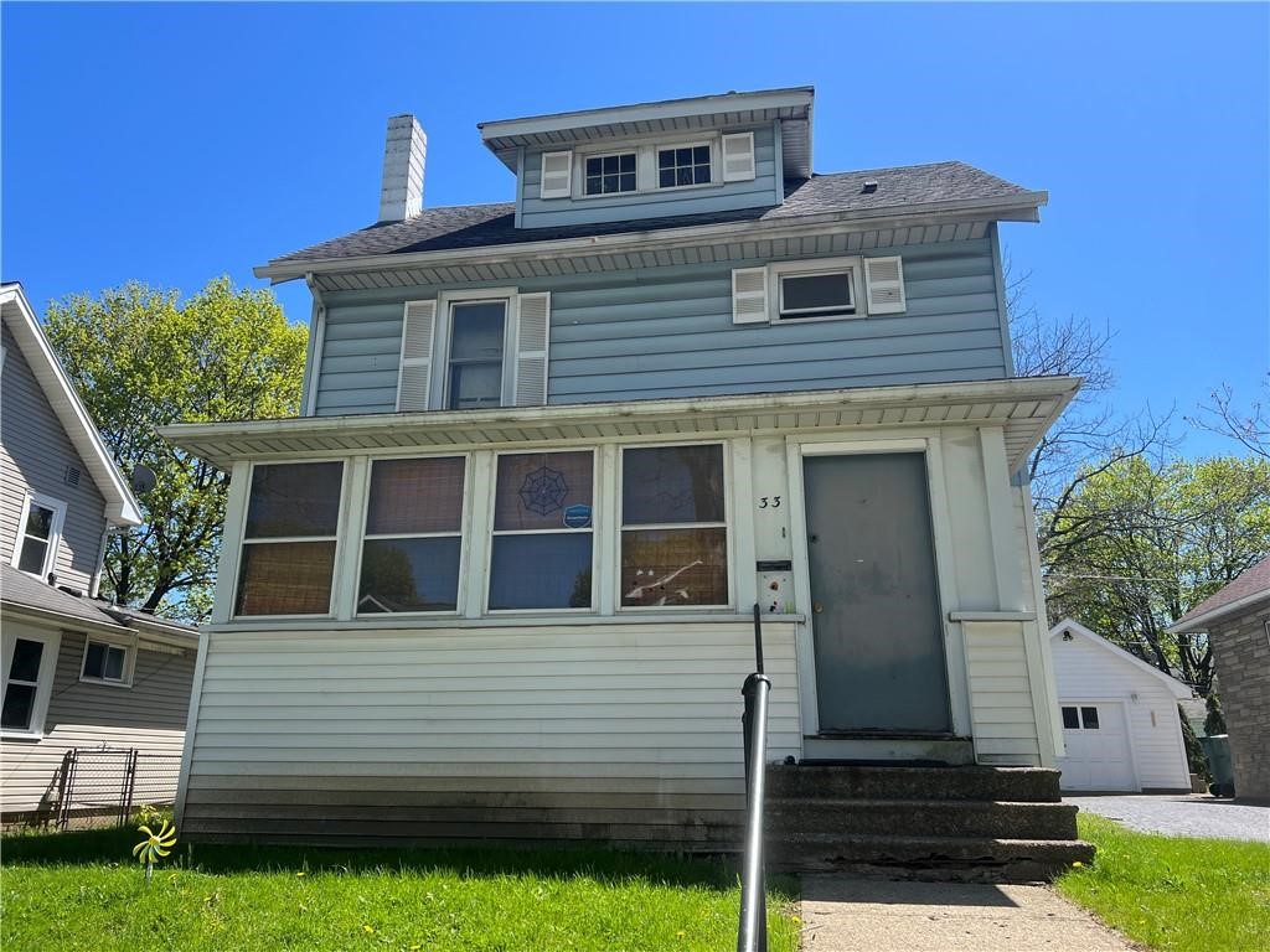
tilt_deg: +17.3
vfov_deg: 53.1
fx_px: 954
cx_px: 635
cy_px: 476
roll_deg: -1.4
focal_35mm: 26
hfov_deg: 67.3
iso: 50
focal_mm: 5.7
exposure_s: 1/1838
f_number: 1.5
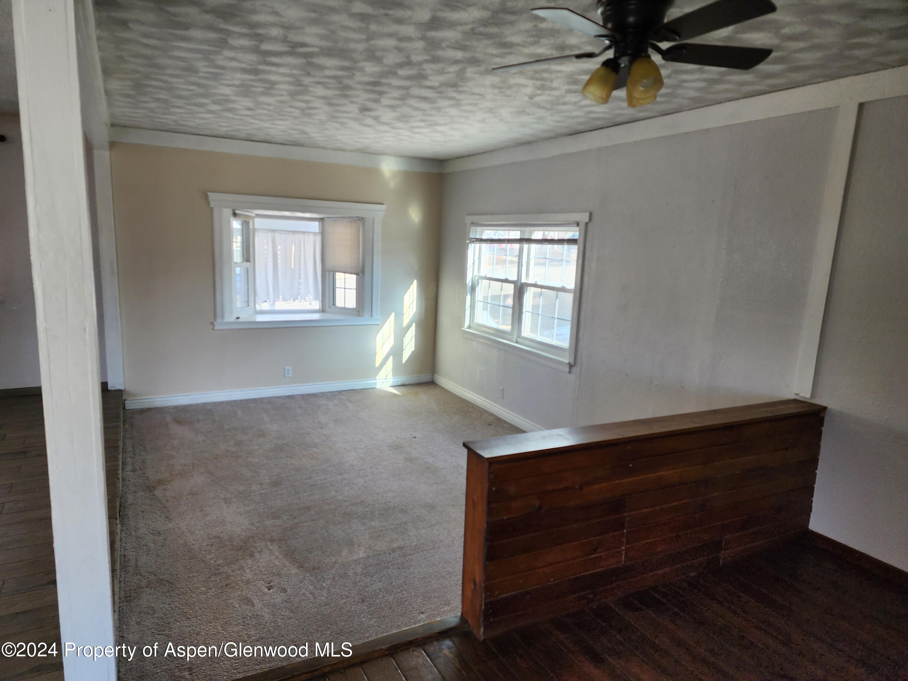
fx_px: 603
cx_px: 454
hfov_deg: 73.9
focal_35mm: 23
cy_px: 340
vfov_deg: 58.9
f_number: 1.8
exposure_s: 1/180
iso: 80
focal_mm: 6.4
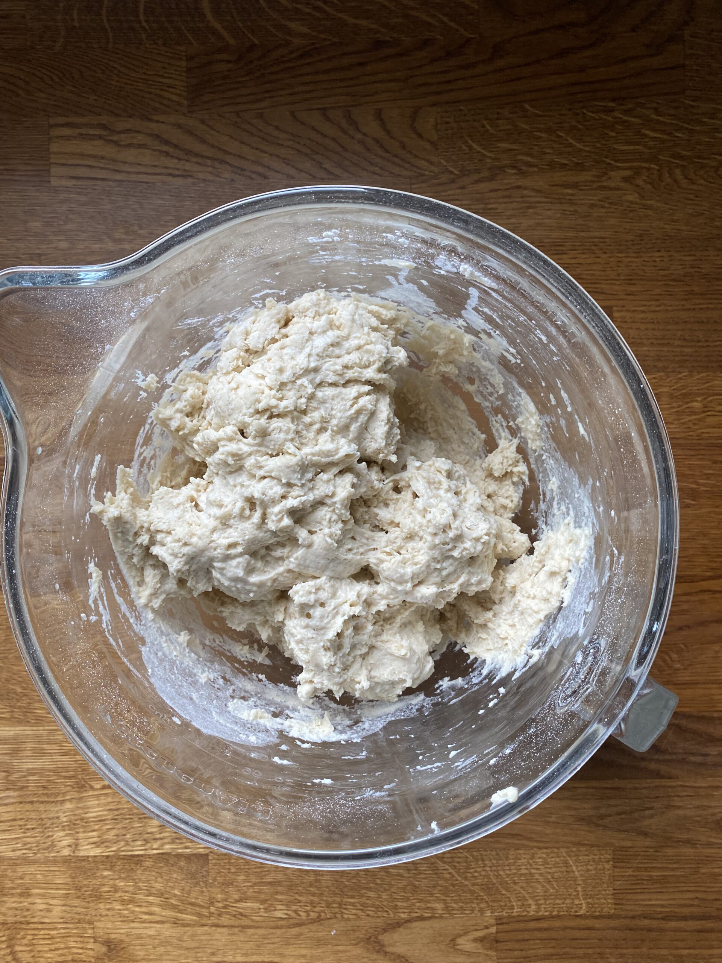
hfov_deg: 53.1
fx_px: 723
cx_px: 361
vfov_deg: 67.3
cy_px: 482
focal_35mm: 26
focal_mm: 4.25
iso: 125
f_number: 1.8
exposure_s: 1/112
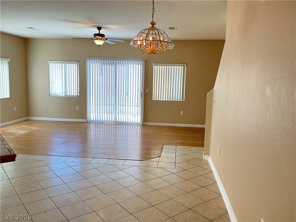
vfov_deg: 48.2
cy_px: 111
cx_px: 148
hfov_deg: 61.7
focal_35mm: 29
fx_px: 248
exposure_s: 1/60
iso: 100
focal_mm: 3
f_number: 1.8
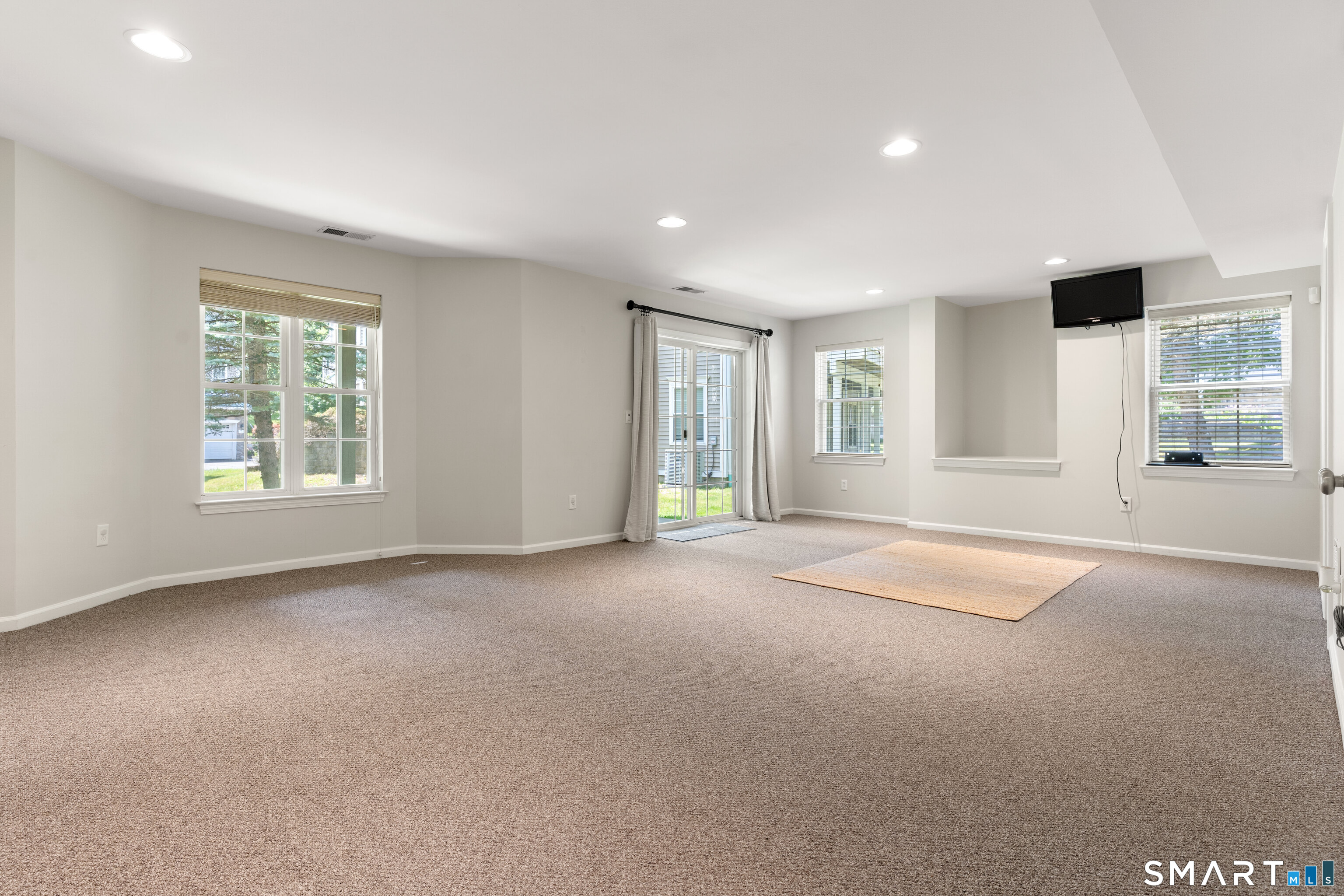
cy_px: 448
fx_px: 635
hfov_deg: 93.3
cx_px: 672
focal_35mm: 17
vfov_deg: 70.4
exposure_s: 1/2.5
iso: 320
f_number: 8
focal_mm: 17
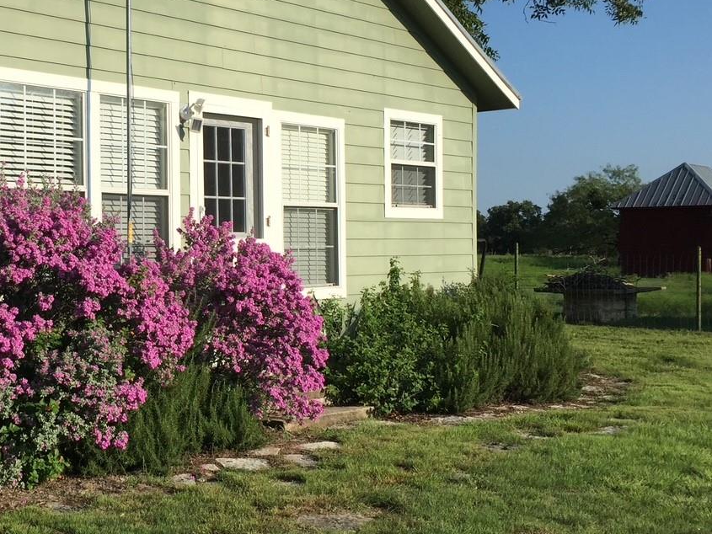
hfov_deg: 33.4
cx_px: 148
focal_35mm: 56
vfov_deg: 26.1
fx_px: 1152
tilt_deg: +0.2
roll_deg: -0.1
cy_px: 254
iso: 32
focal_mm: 4.15
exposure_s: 1/2326
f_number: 2.2
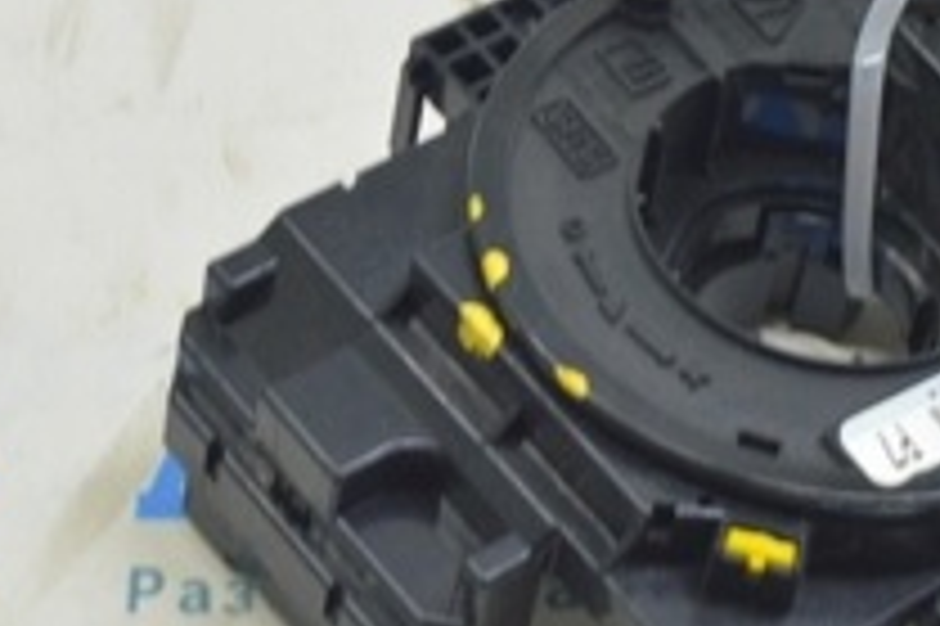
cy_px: 34
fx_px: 3600
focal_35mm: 138
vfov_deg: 9.9
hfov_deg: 14.8
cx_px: 666
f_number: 5.6
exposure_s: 1/20
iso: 400
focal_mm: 30
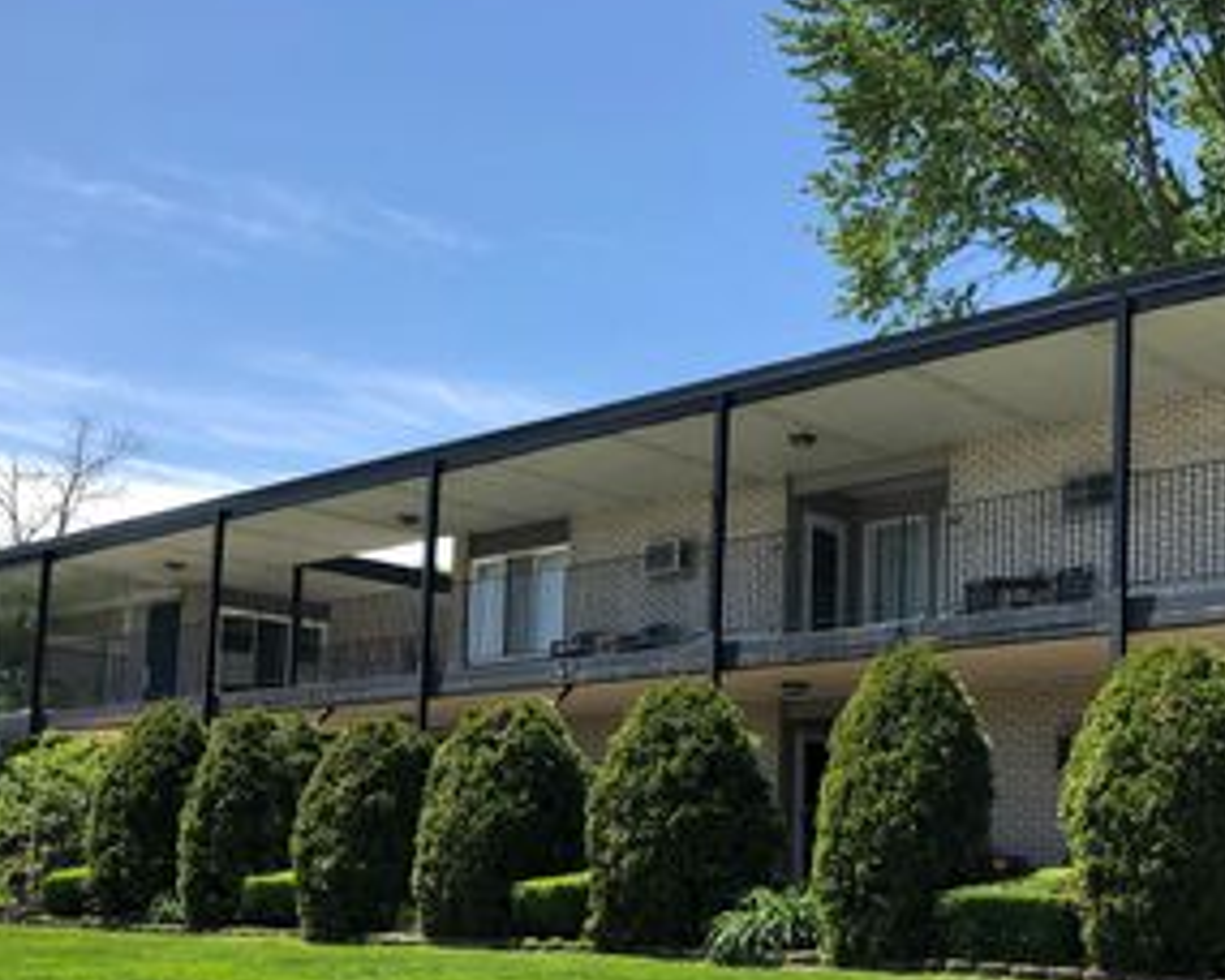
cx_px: 825
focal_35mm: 48
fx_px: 1740
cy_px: 746
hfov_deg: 38.3
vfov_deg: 30.9
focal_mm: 3.99
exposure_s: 1/1080
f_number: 1.8
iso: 20
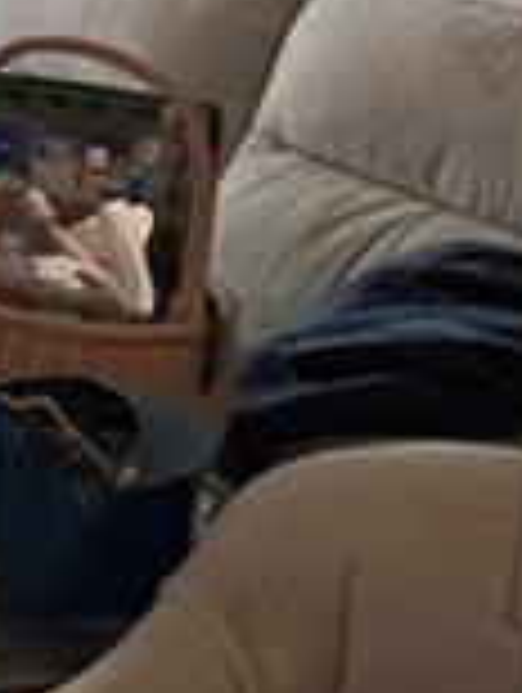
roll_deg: -0.1
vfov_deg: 18.7
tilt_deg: -7.5
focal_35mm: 101
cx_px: -774
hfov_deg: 11.7
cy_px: -72
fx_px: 2025
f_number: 1.8
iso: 160
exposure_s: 1/120
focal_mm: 1.57
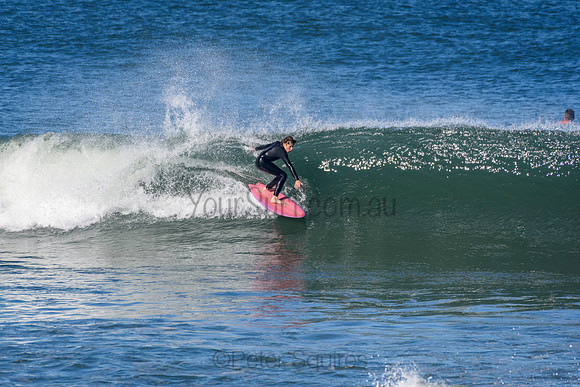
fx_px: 12086
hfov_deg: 2.7
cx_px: 290
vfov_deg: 1.8
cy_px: 194
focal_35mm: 750
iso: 360
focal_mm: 500
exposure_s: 1/2000
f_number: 5.6
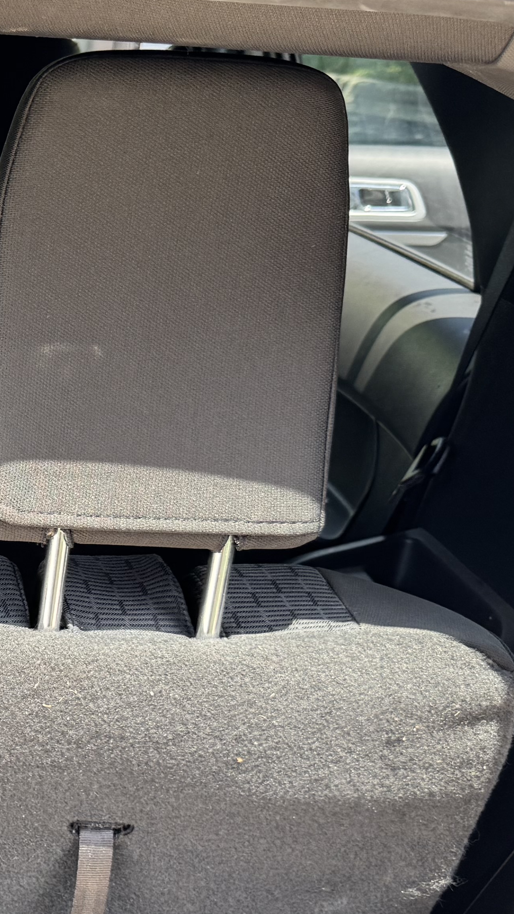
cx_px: -318
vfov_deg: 31.9
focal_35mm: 65
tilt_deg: -27.9
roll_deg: -2.2
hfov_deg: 16.4
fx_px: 1576
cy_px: 657
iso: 125
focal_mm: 6.76
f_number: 1.78
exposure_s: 1/121
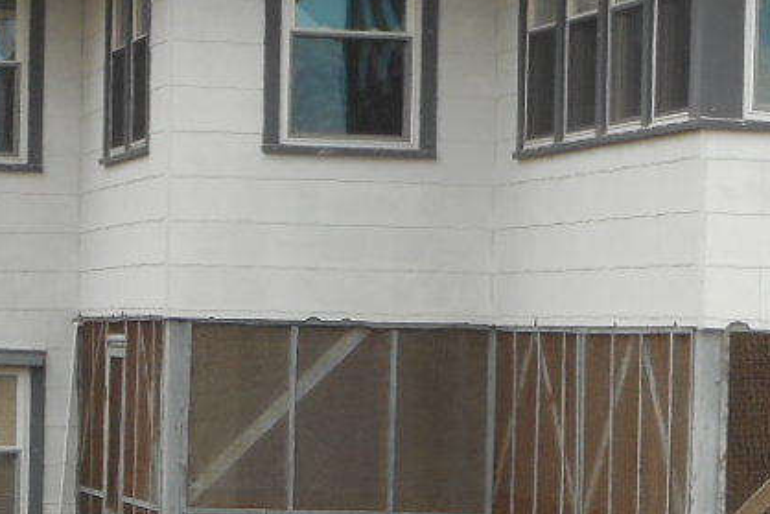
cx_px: 846
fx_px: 4343
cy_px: 486
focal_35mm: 203
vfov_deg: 6.8
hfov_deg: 10.0
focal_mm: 9.1
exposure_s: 1/200
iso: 80
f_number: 4.9
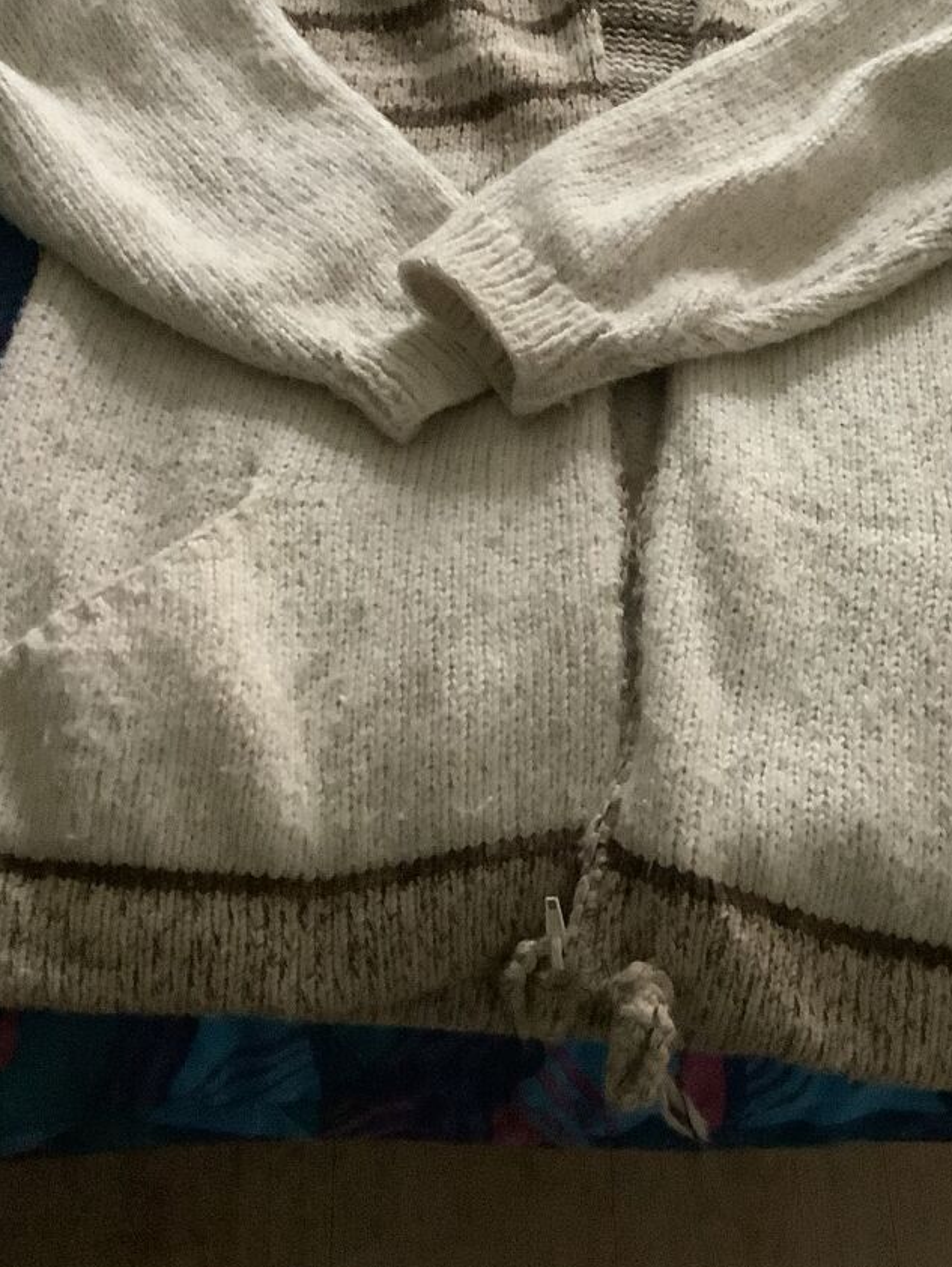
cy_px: 512
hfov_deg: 29.6
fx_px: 1795
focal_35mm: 49
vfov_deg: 38.7
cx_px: 606
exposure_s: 1/20
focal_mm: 3.3
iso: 640
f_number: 2.4
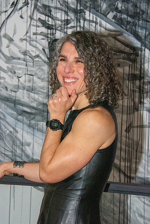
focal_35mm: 142
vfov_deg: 14.4
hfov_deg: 9.6
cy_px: 112
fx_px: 891
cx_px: 75
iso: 5000
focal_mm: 95
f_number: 14
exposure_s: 1/250
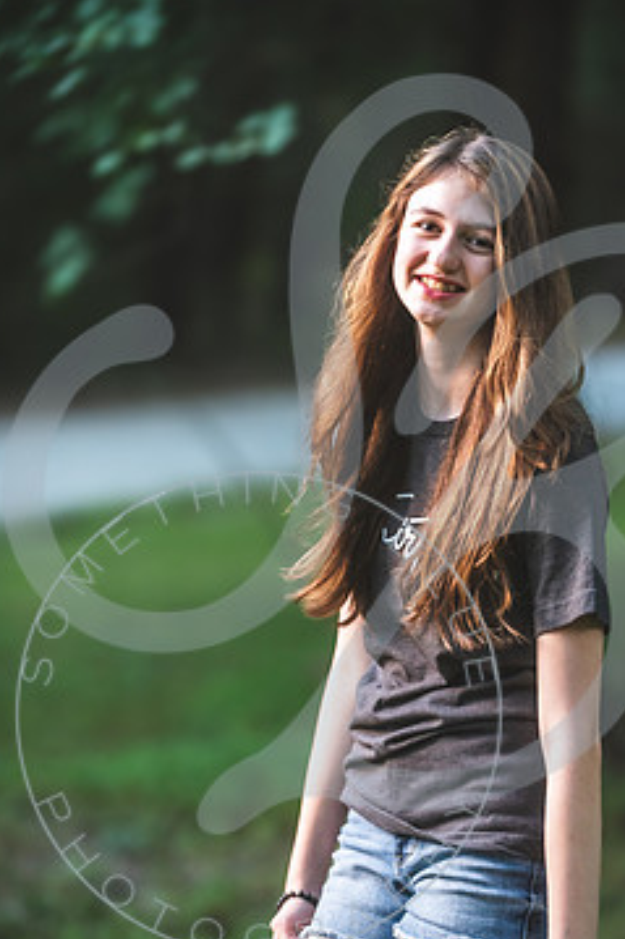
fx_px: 4249
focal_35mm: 163
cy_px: 515
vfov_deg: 12.6
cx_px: 377
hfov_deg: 8.4
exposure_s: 1/320
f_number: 2.8
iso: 1600
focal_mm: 130
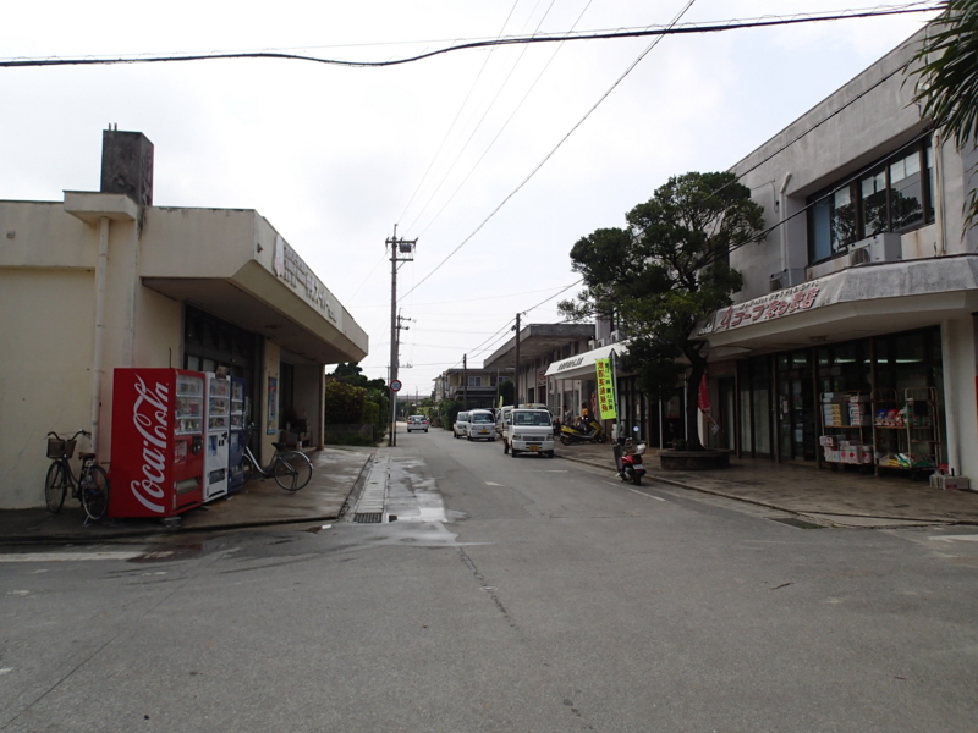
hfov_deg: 69.4
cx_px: 489
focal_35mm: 25
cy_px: 366
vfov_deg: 54.9
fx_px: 706
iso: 100
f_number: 8
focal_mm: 4.5
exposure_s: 1/250
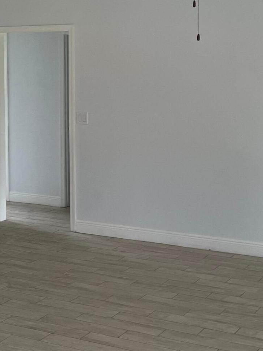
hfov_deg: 18.7
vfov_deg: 25.0
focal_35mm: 77
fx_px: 780
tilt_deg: -0.4
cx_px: 15
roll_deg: +1.7
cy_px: 88
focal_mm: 4.2
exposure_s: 1/120
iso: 100
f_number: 1.6
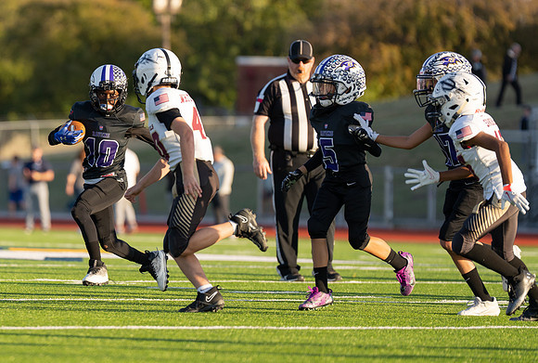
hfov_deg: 6.3
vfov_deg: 4.2
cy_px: 158
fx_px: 4909
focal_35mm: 327
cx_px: 96
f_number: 2.8
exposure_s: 1/1250
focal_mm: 200
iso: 250
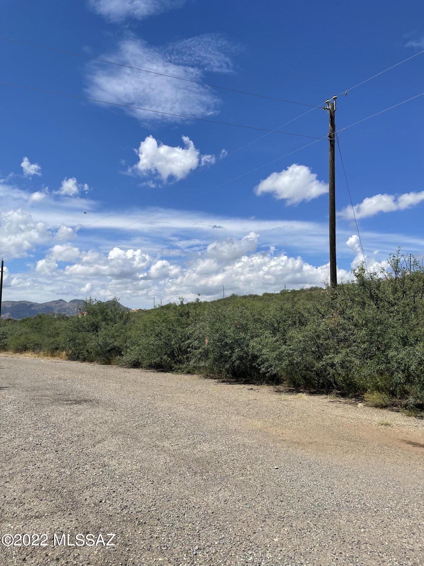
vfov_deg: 67.3
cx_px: 212
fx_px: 425
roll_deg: -0.5
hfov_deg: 53.1
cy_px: 283
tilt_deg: +5.8
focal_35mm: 26
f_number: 1.6
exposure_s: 1/5917
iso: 32
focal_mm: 5.1
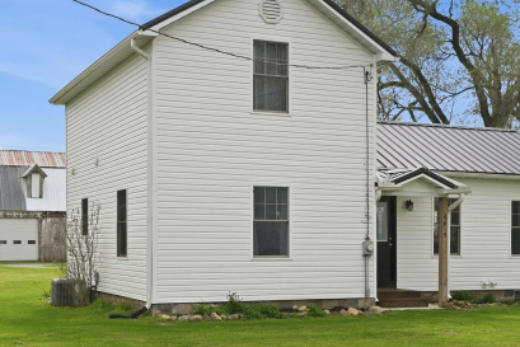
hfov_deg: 36.2
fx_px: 795
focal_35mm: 55
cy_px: 187
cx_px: 234
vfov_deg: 24.6
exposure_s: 1/1250
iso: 100
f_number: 4
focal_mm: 20
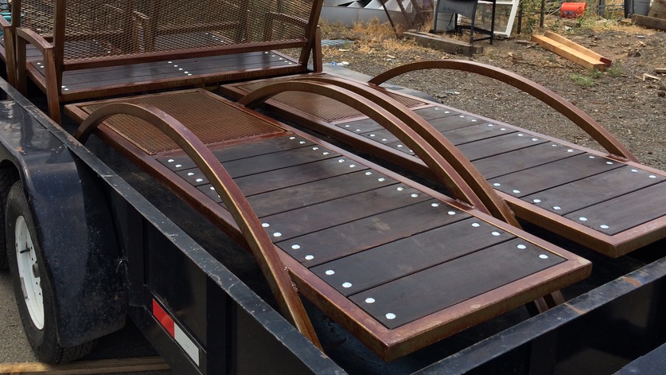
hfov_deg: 50.4
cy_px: 89
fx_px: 706
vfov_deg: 29.2
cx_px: 296
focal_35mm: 40
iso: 32
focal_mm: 4.12
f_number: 2.2
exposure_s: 1/1325
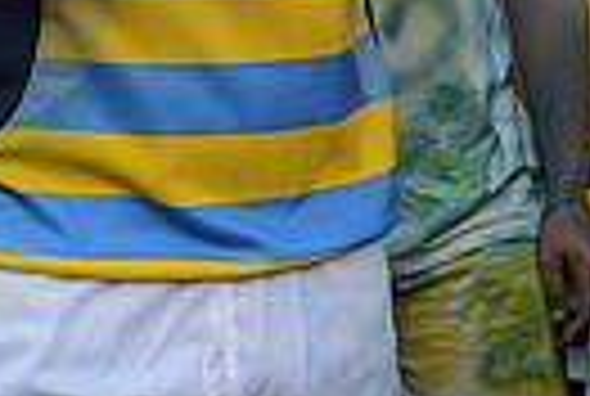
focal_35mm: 150
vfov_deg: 8.8
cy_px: -299
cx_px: 320
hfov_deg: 13.7
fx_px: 2464
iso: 640
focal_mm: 34
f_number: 4.5
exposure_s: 1/640
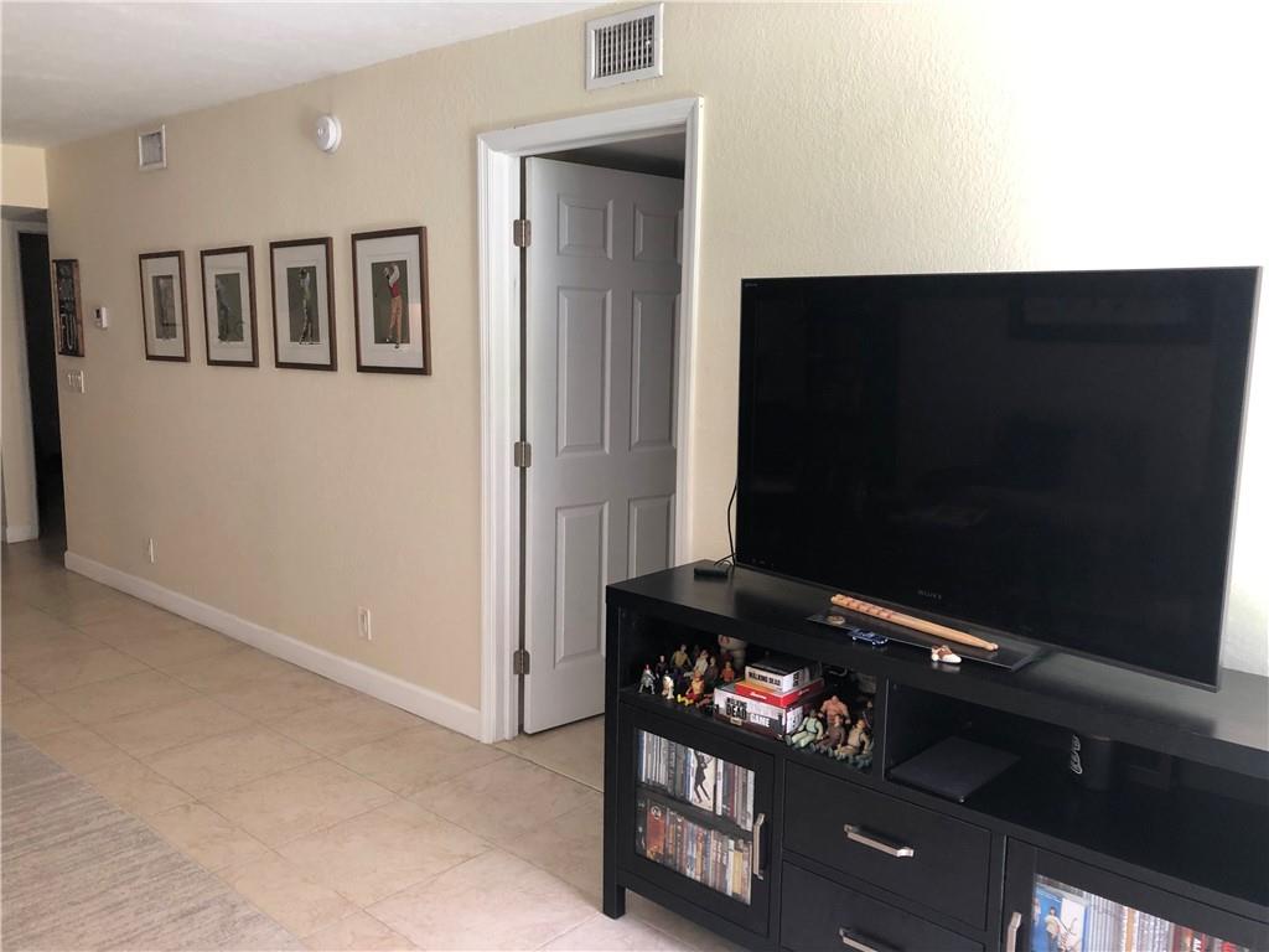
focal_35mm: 28
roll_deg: -0.1
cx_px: 634
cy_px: 476
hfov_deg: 63.4
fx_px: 1026
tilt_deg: -8.1
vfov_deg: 49.7
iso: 40
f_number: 1.8
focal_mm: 3.99
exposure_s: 1/15
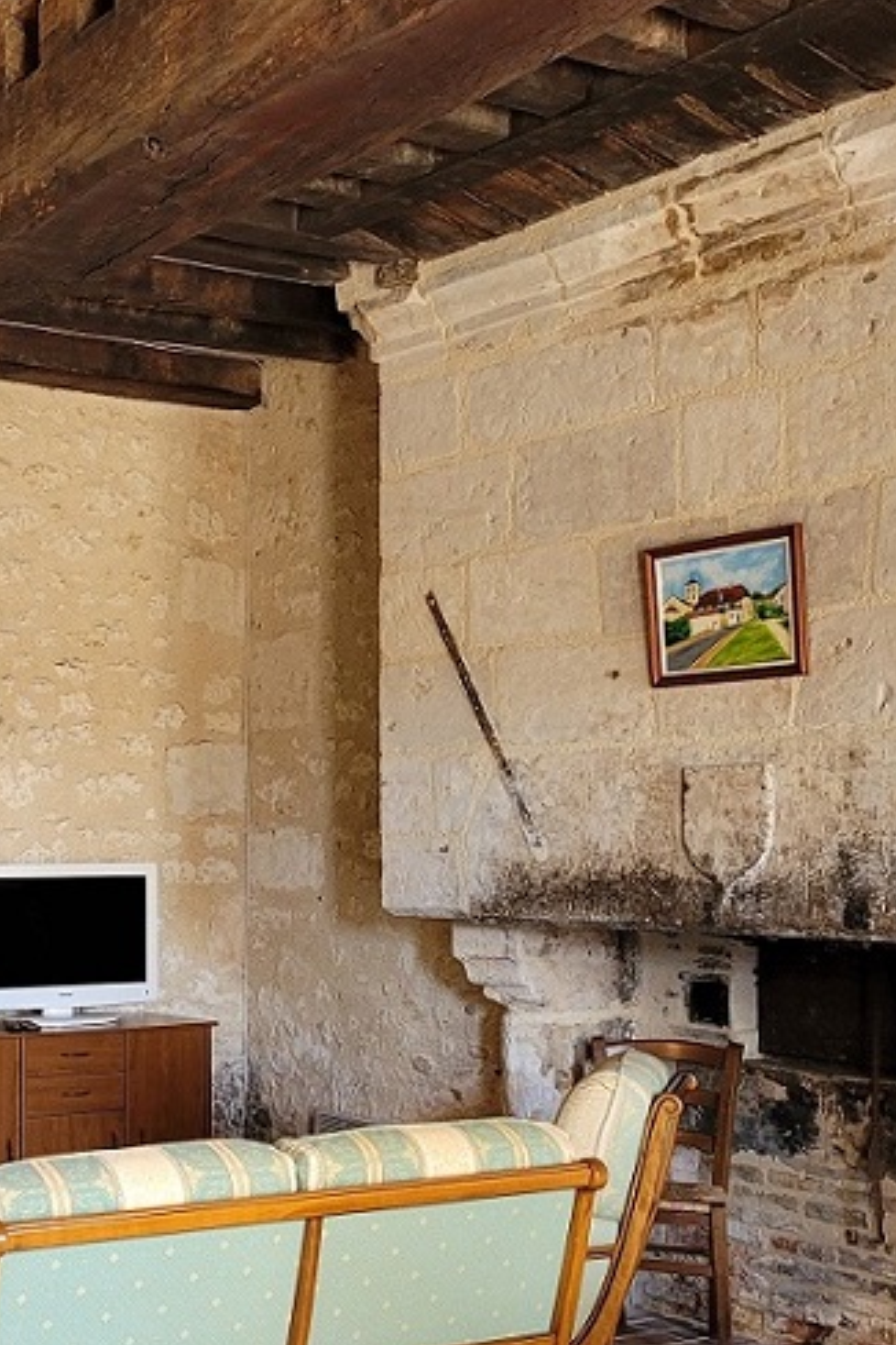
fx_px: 1904
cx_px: -22
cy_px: 811
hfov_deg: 25.1
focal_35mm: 51
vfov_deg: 38.7
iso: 200
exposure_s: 1/50
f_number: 1.8
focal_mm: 5.4
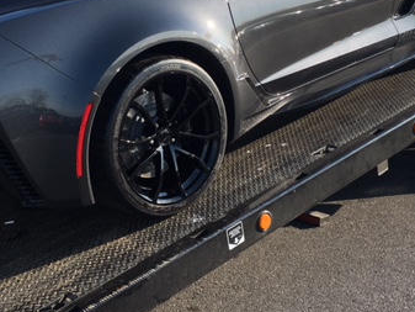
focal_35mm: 55
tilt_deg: -6.8
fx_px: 660
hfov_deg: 34.9
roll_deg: -2.0
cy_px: 100
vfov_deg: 26.4
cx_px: 177
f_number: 2.2
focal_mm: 4.15
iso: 25
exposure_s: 1/1083
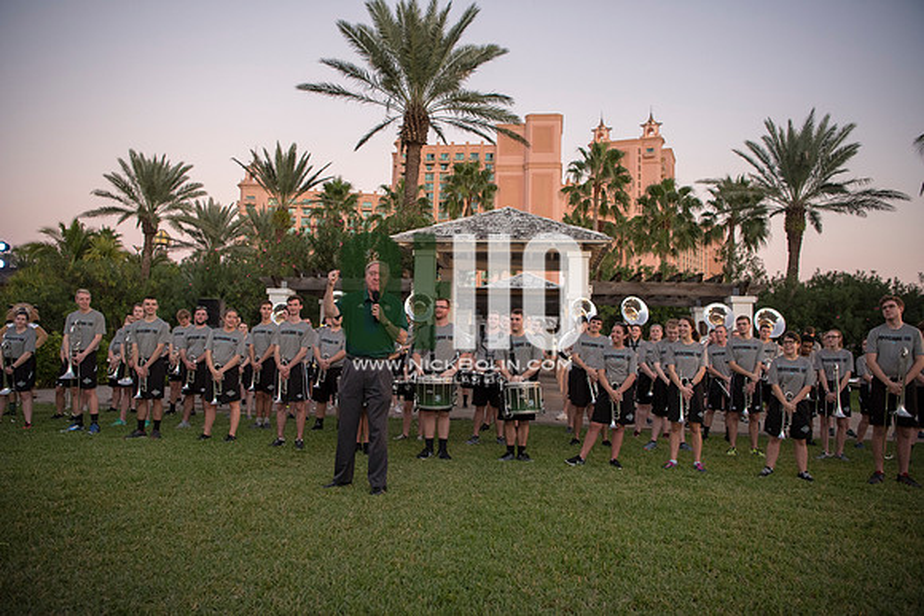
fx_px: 616
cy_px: 308
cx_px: 462
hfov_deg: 73.7
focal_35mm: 24
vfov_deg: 53.2
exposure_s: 1/400
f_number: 3.2
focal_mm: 24
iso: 2000
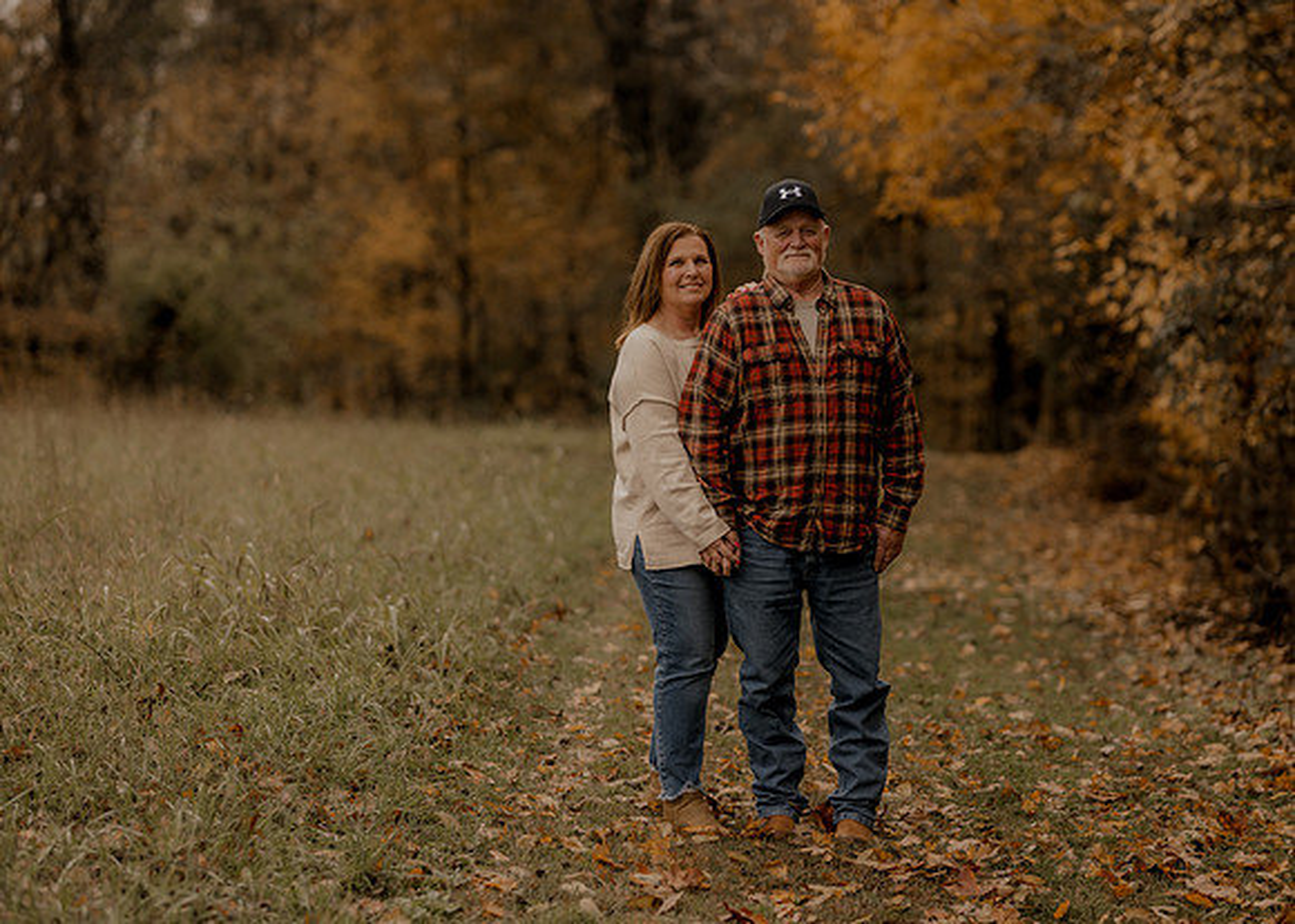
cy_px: 462
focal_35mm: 96
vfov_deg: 15.0
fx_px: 3512
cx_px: 648
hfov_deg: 20.9
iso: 250
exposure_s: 1/2500
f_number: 1.8
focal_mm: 85
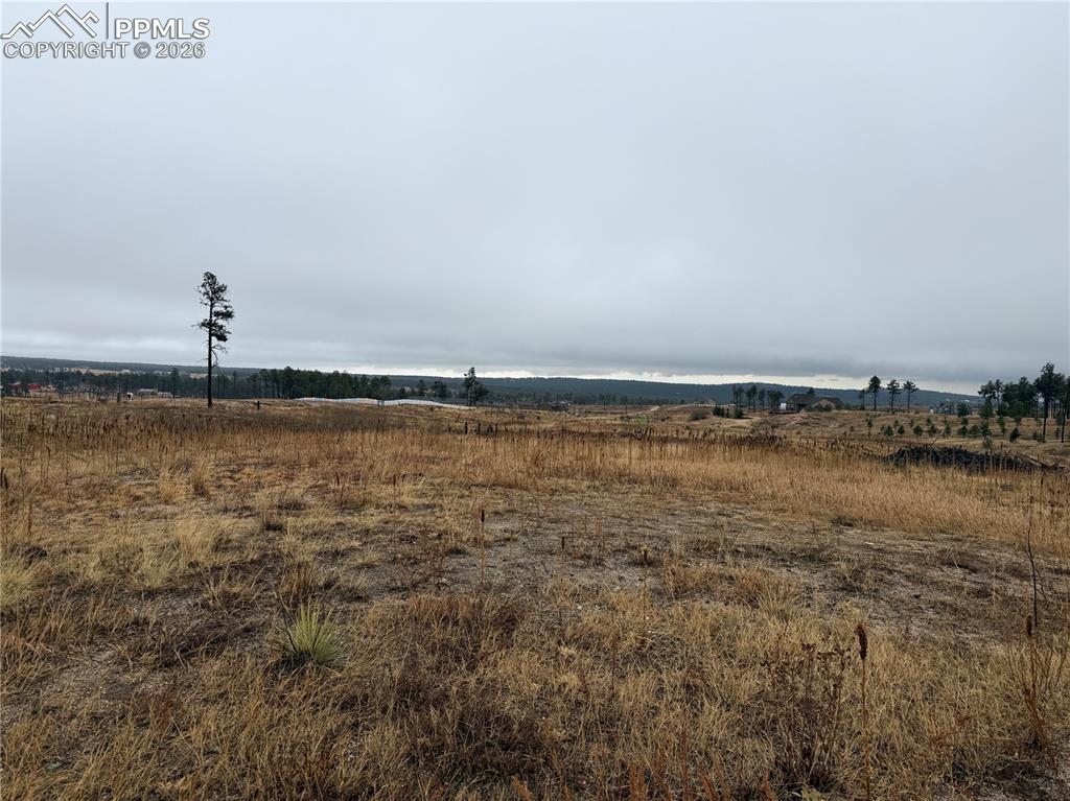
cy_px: 400
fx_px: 742
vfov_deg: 56.8
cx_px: 535
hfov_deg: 71.6
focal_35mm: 24
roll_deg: -0.9
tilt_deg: -1.9
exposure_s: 1/2000
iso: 80
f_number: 1.78
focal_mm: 6.76
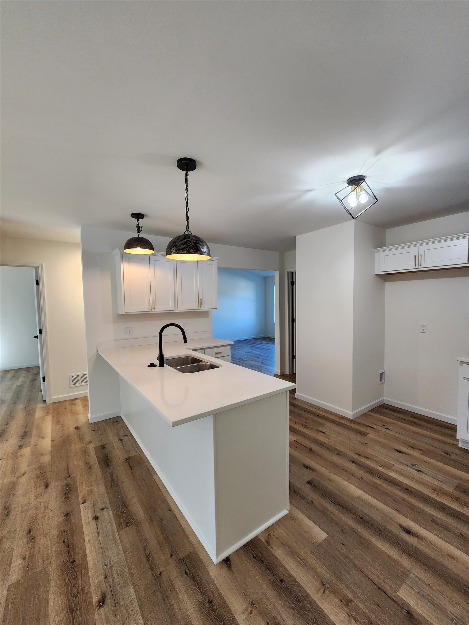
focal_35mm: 13
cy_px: 312
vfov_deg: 106.2
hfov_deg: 89.9
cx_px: 234
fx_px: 235
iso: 125
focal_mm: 2.2
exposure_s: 1/60
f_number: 2.2
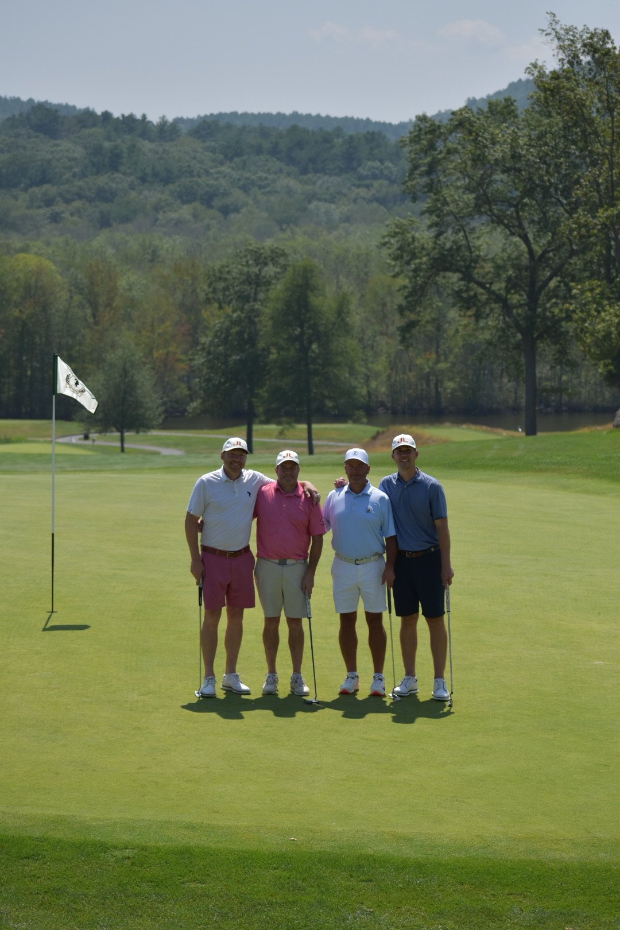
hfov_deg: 10.2
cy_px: 465
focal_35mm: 135
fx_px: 3487
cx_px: 310
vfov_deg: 15.2
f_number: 5.6
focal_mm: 90
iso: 200
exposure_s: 1/2000
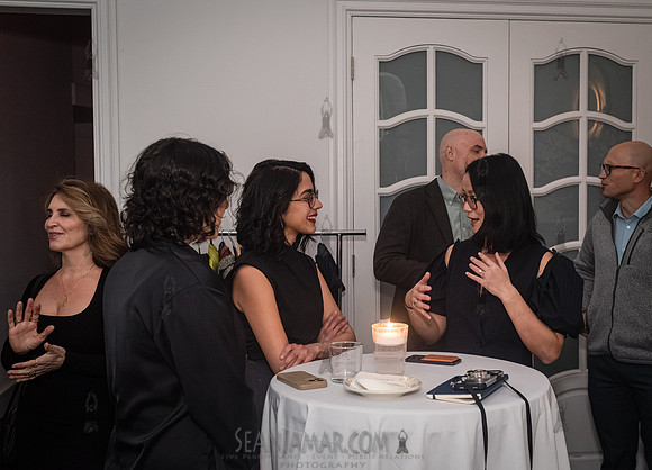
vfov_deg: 33.8
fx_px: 772
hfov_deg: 45.5
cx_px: 393
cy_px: 240
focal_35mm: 42
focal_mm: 35
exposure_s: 1/320
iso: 6400
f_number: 4.5
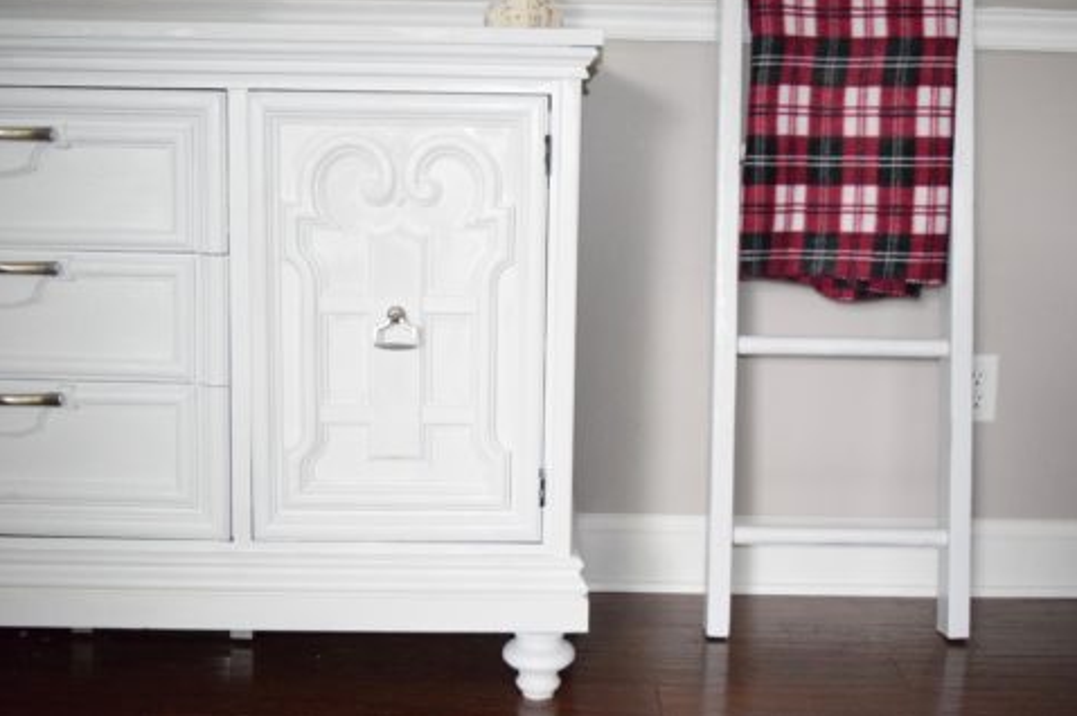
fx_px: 1361
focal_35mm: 46
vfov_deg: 29.5
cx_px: 559
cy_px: 348
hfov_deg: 43.2
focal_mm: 29
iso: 6400
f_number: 4.5
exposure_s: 1/50
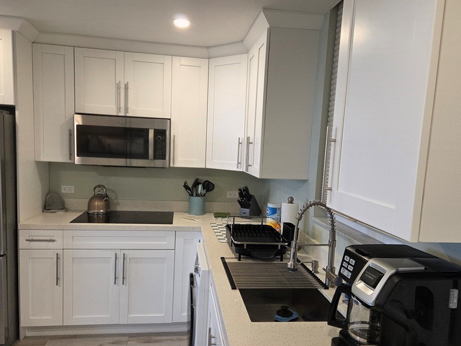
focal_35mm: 27
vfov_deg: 51.3
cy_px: 190
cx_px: 232
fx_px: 360
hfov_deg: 65.3
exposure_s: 1/120
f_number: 1.8
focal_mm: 5.4
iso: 200
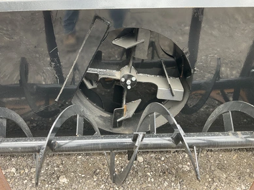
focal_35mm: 30
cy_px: 96
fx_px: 220
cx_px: 125
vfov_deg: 46.8
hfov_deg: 60.0
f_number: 1.8
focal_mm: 3
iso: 50
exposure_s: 1/122
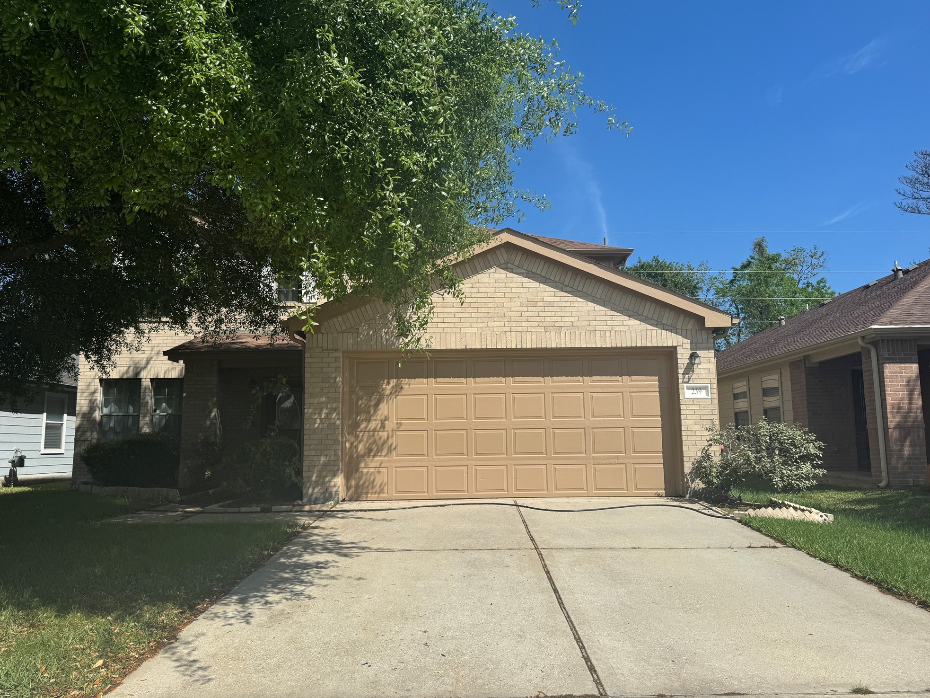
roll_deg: +0.6
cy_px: 353
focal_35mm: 25
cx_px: 478
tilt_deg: +6.9
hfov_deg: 69.4
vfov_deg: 54.9
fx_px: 672
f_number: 1.78
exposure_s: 1/6410
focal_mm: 6.86
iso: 80
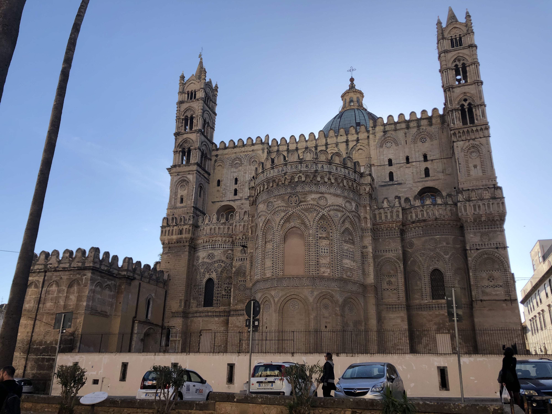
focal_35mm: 28
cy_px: 207
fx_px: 446
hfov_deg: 63.4
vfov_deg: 49.7
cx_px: 276
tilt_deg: +20.9
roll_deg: -0.7
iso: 20
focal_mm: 4
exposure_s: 1/1715
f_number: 1.8
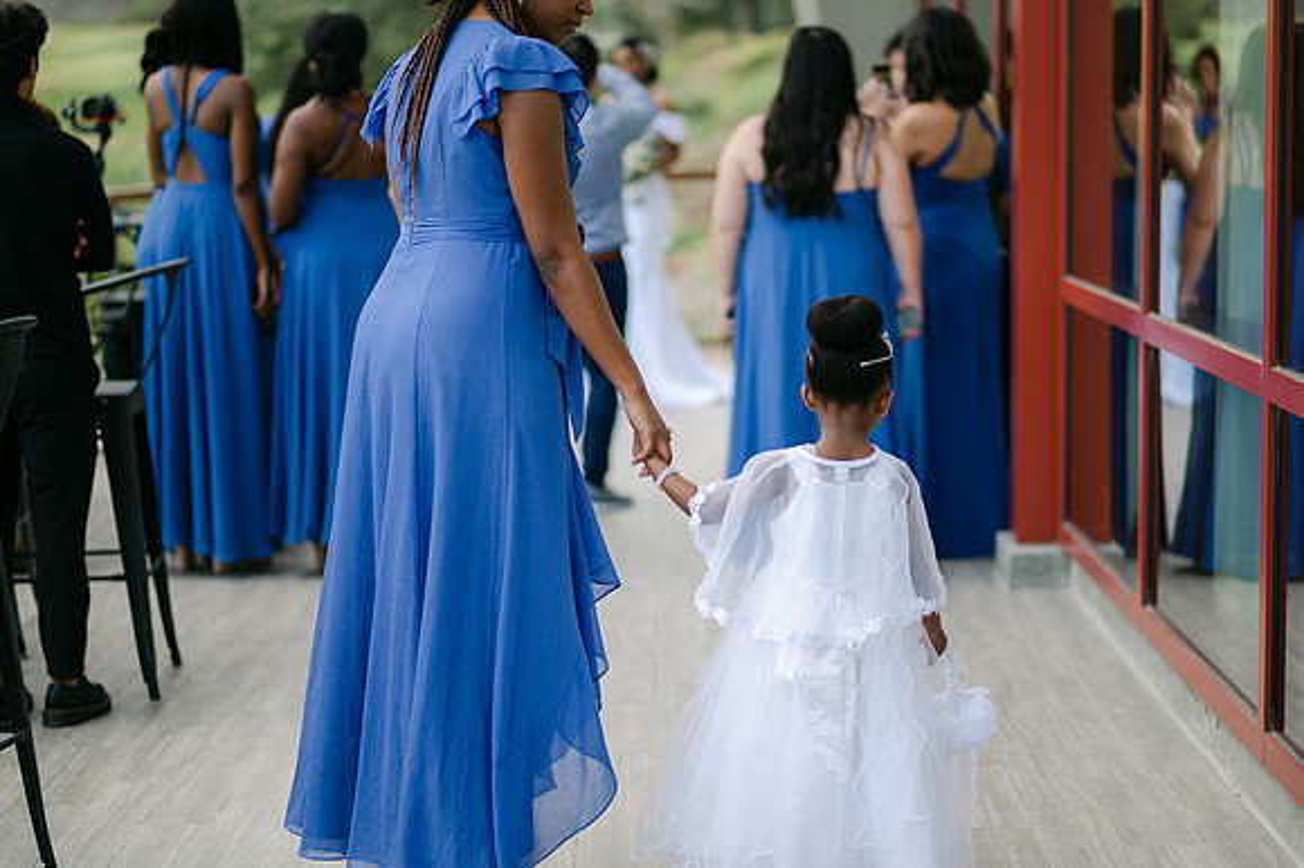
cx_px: 652
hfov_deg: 23.9
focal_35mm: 85
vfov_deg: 16.1
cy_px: 434
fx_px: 3077
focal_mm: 85
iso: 100
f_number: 2
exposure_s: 1/1250
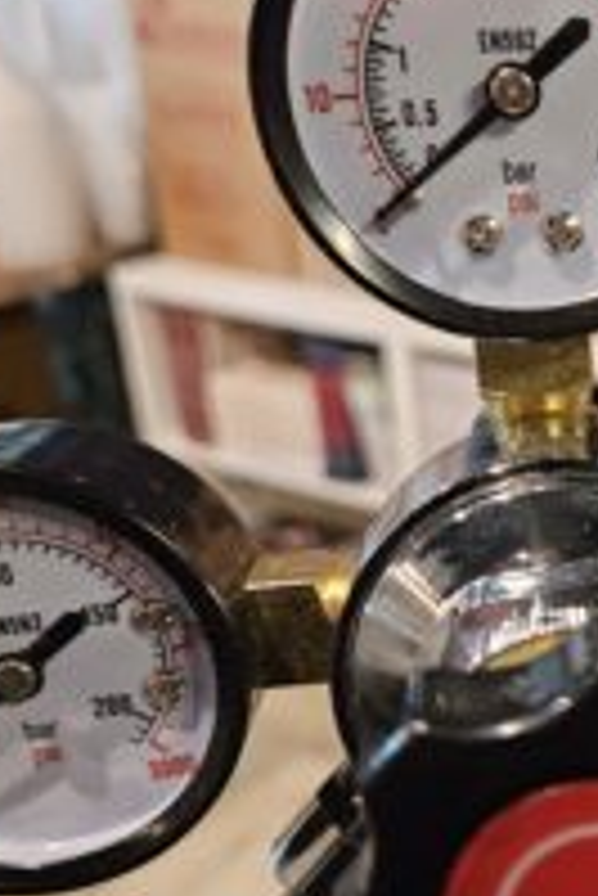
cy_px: 572
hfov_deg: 24.8
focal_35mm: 48
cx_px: 760
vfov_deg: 40.7
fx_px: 1194
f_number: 1.8
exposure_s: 1/120
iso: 1000
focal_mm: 5.4
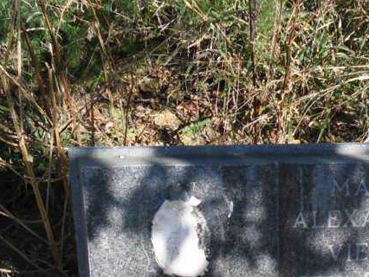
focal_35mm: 76
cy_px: 247
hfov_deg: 25.4
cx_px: 275
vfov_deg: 19.1
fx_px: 811
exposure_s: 1/449
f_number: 3.5
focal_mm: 4.9
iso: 80
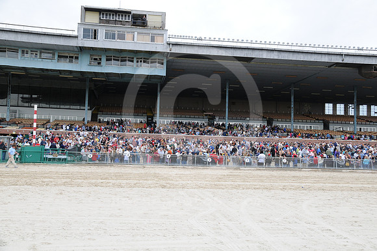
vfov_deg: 34.1
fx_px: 408
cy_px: 126
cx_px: 188
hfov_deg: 49.6
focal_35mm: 39
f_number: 5
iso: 500
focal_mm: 26
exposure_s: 1/400
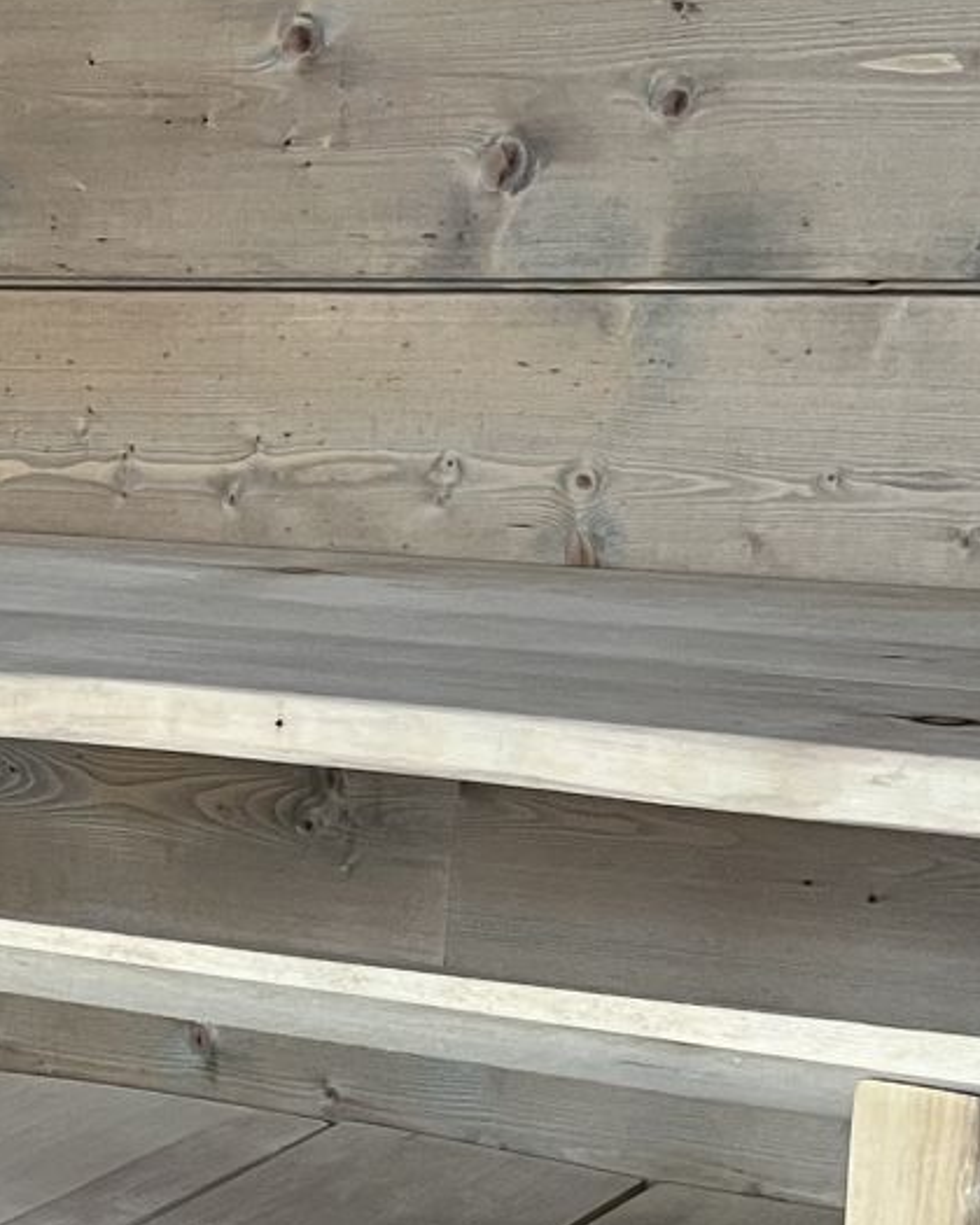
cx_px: -826
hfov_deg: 13.8
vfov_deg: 18.5
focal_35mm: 99
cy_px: 1386
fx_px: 3589
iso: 125
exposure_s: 1/97
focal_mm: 5.1
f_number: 1.6
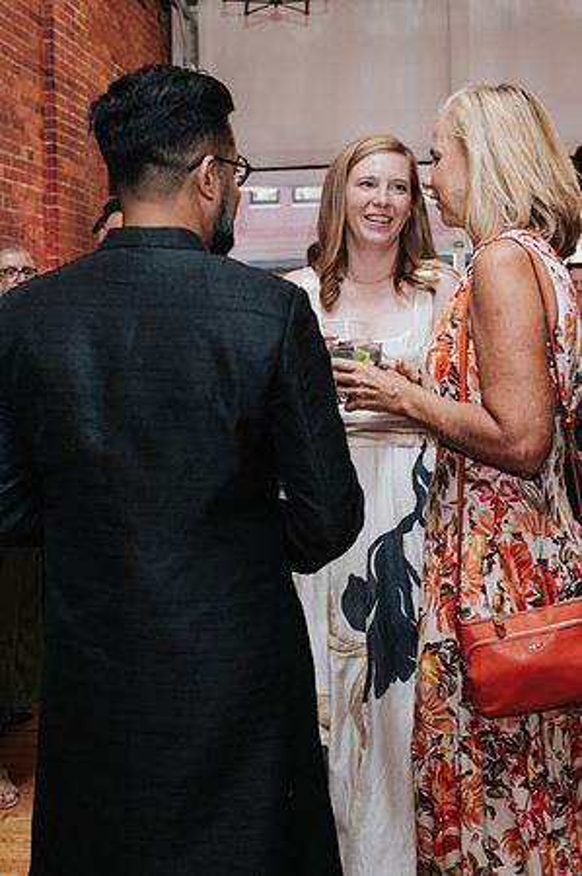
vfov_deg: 37.4
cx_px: 271
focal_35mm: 53
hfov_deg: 25.3
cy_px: 438
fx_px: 1294
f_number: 4
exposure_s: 1/200
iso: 800
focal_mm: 35
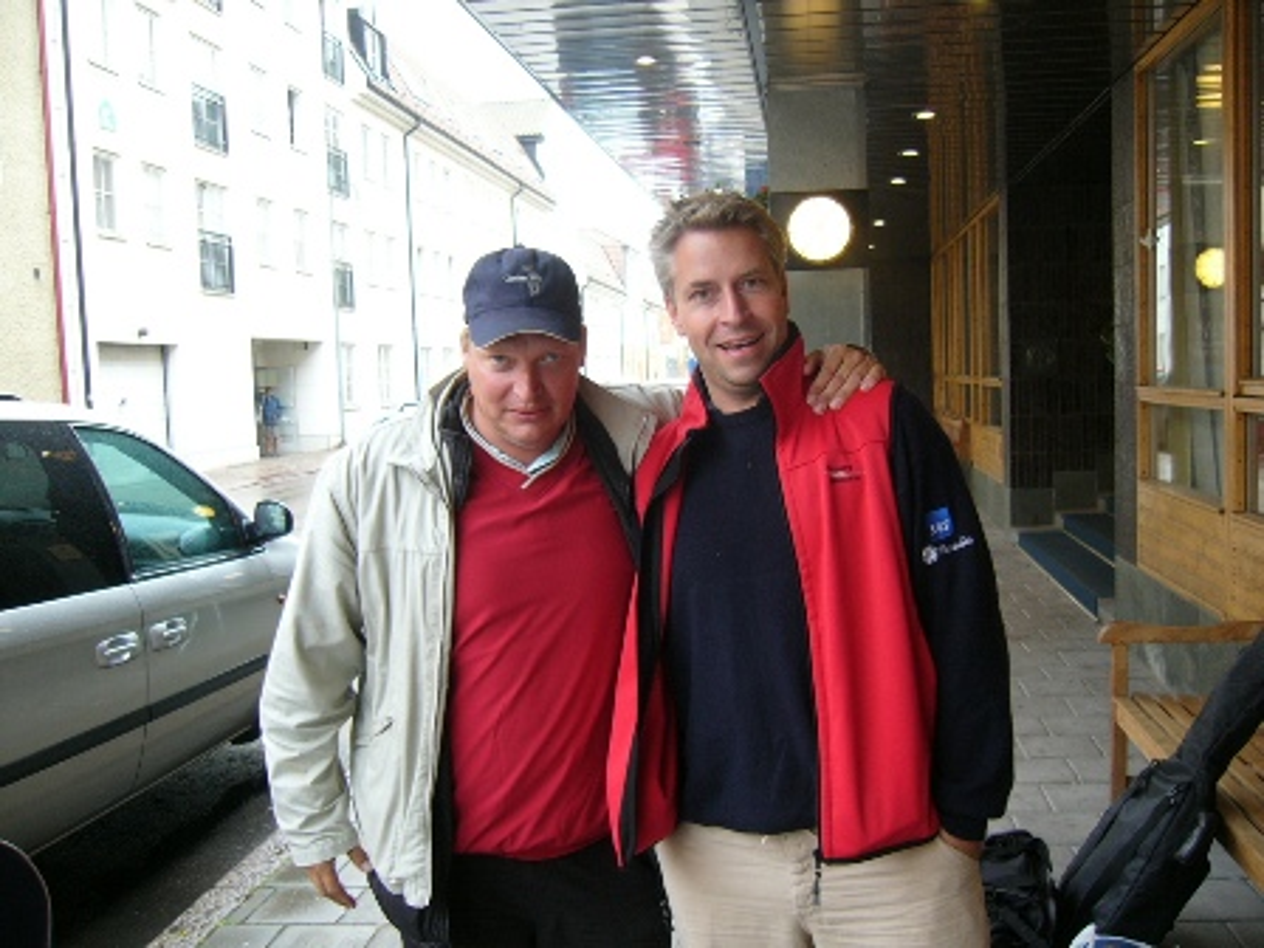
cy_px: 474
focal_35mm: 35
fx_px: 1278
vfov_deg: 40.7
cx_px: 632
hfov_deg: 52.6
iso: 100
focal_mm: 5.8
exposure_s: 1/20
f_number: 2.8
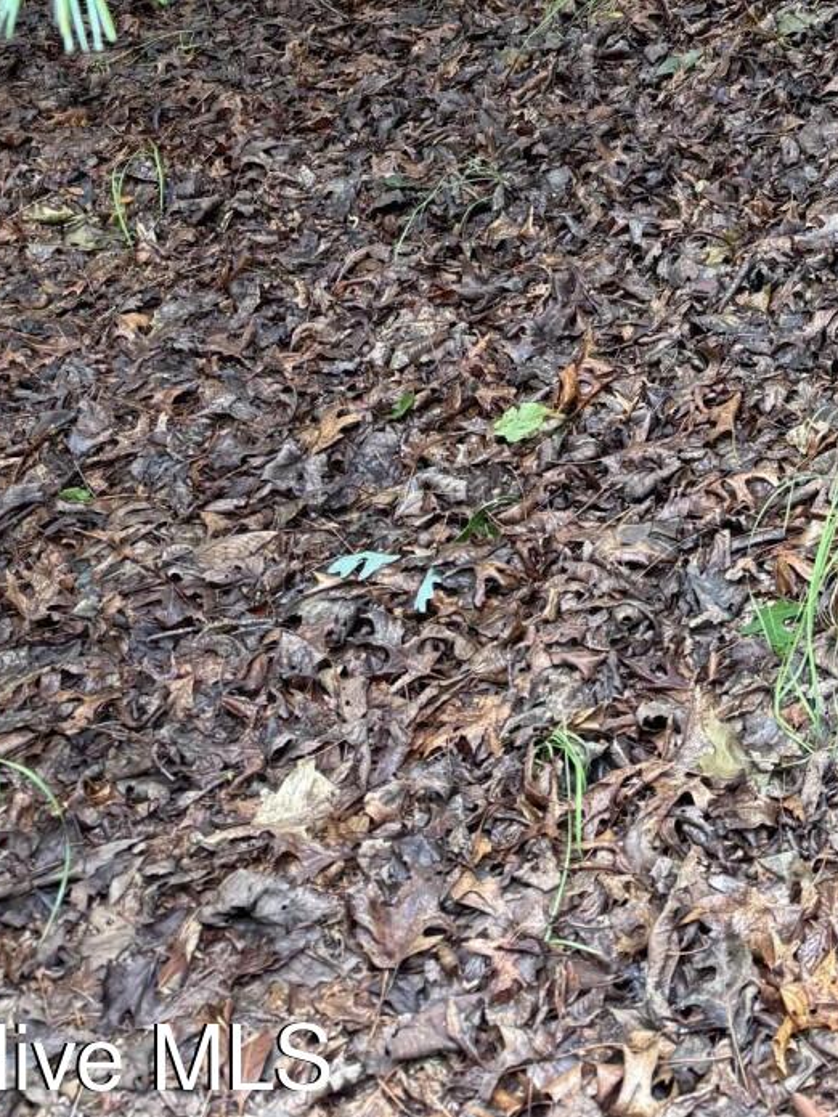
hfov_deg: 20.6
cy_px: -400
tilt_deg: +0.9
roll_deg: +1.7
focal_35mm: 69
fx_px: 2227
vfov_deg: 24.1
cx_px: 851
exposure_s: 1/121
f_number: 1.78
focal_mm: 6.76
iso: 160
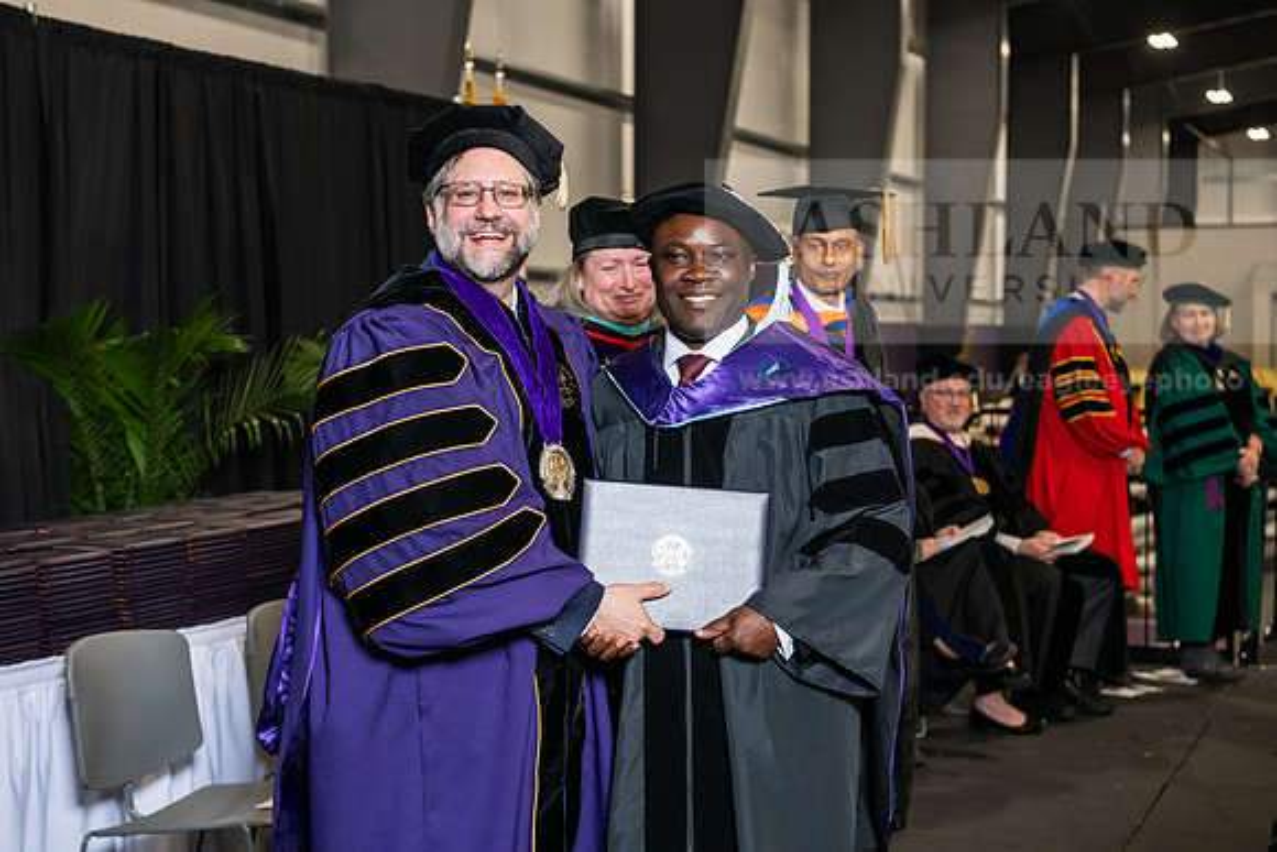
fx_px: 2200
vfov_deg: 21.9
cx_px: 638
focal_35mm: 62
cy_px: 426
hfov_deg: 32.4
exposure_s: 1/200
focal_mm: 62
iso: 2000
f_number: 5
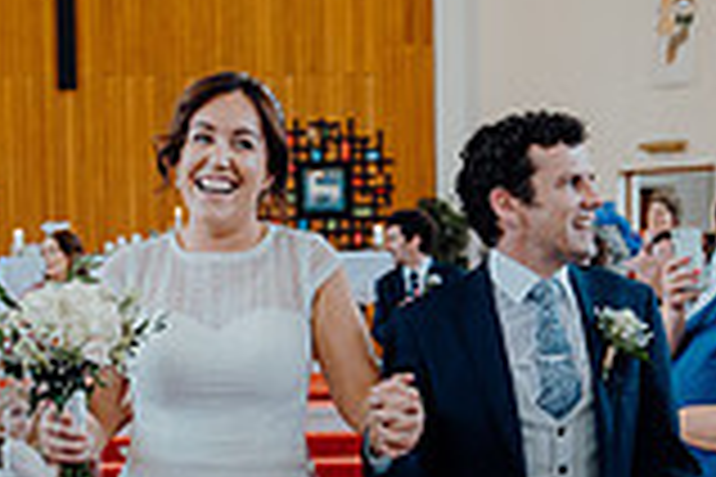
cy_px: 511
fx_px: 2029
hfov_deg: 20.0
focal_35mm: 102
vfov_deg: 13.2
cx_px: 302
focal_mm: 28
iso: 640
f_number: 2.8
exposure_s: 1/200
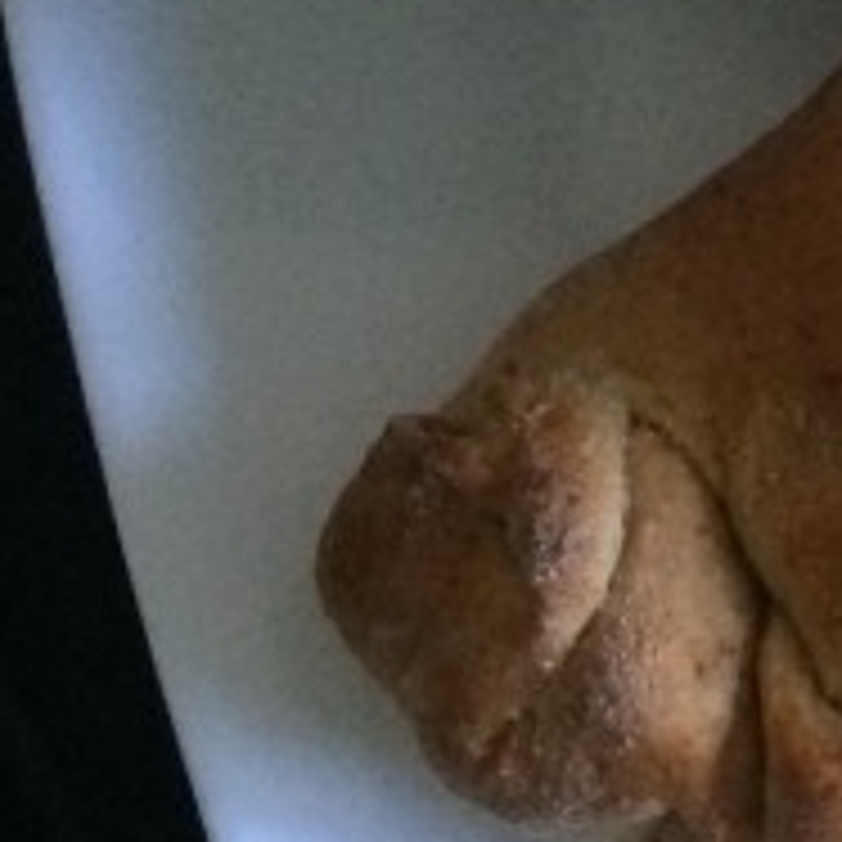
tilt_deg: -79.1
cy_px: -212
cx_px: 1684
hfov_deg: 11.3
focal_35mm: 140
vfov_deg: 12.2
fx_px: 3853
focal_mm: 4.15
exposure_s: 1/30
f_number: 2.2
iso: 320
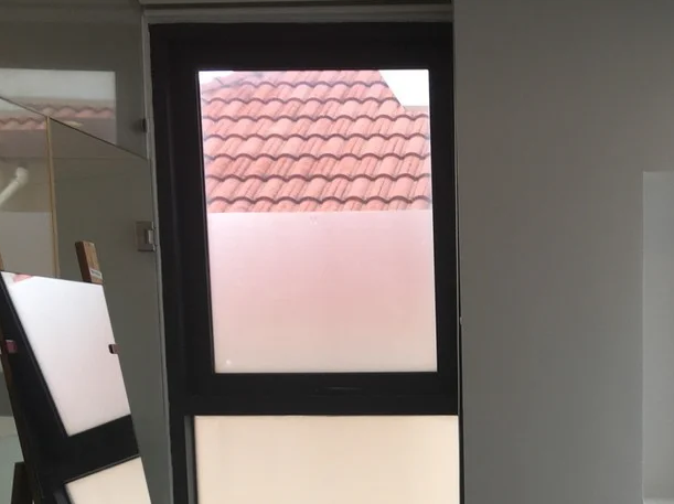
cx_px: 574
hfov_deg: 32.5
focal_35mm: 57
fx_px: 1109
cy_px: 484
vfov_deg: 24.6
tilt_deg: -5.8
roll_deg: -0.6
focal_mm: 4.15
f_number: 2.2
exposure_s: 1/106
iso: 25
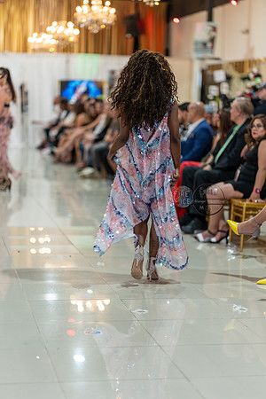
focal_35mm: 85
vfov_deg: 23.9
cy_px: 200
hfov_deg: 16.1
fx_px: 942
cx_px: 133
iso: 160
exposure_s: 1/160
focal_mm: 85
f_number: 1.4
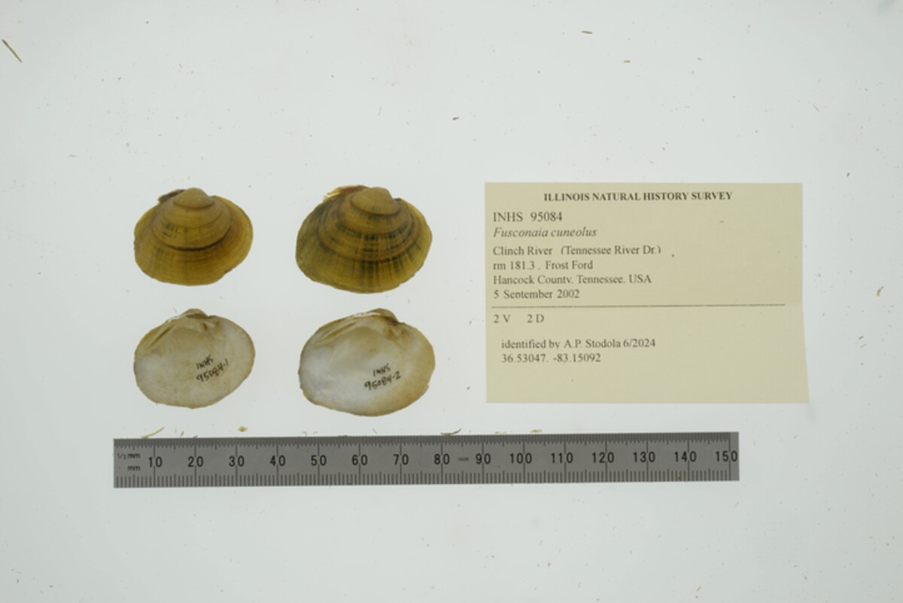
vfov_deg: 22.6
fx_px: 1505
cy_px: 302
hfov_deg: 33.4
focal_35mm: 60
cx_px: 452
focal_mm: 60
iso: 100
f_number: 32
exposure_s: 1/10
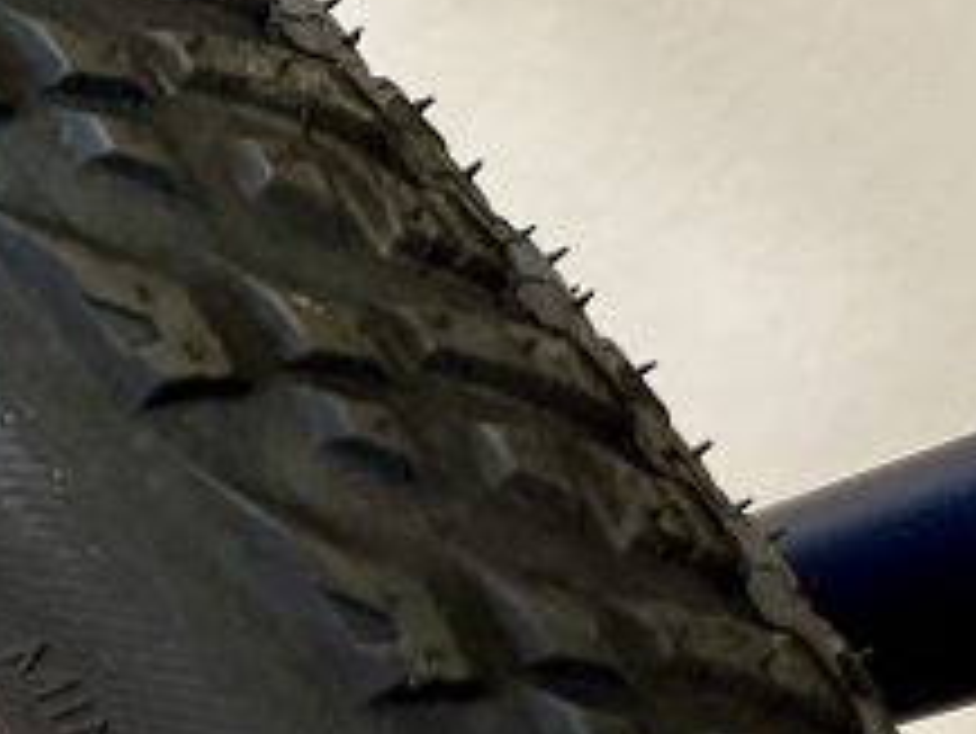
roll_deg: +2.4
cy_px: 198
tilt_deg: -21.3
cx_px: -351
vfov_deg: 15.4
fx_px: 2708
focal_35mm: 96
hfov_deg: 18.7
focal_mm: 5.1
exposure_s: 1/100
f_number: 1.6
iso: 125
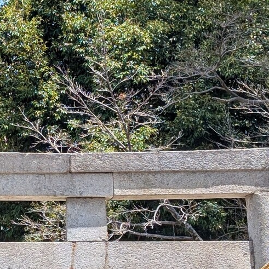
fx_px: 1591
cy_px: 177
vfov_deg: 9.7
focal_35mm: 181
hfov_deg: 9.4
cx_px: -132
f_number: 1.68
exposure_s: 1/677
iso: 20
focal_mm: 6.9
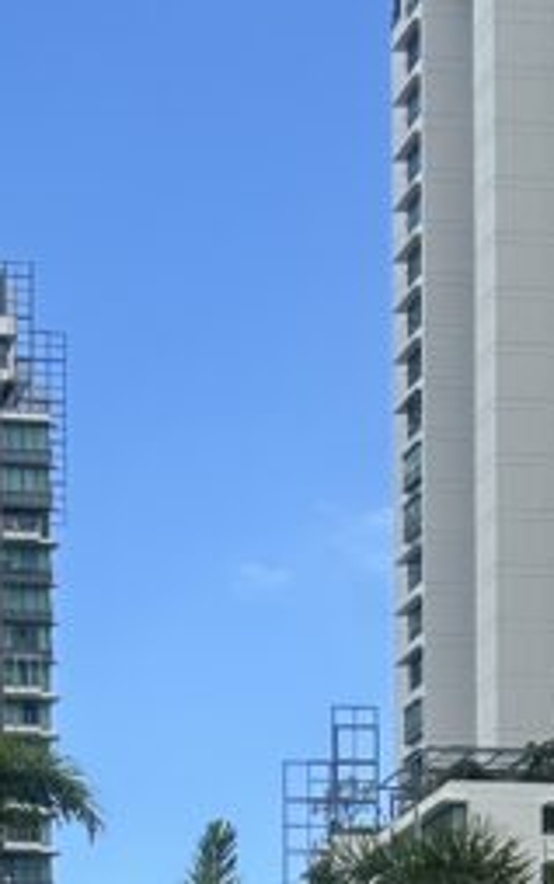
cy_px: 1584
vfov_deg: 16.0
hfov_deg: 11.2
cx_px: -373
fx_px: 2678
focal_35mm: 111
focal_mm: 5.7
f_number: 1.5
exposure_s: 1/1669
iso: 50
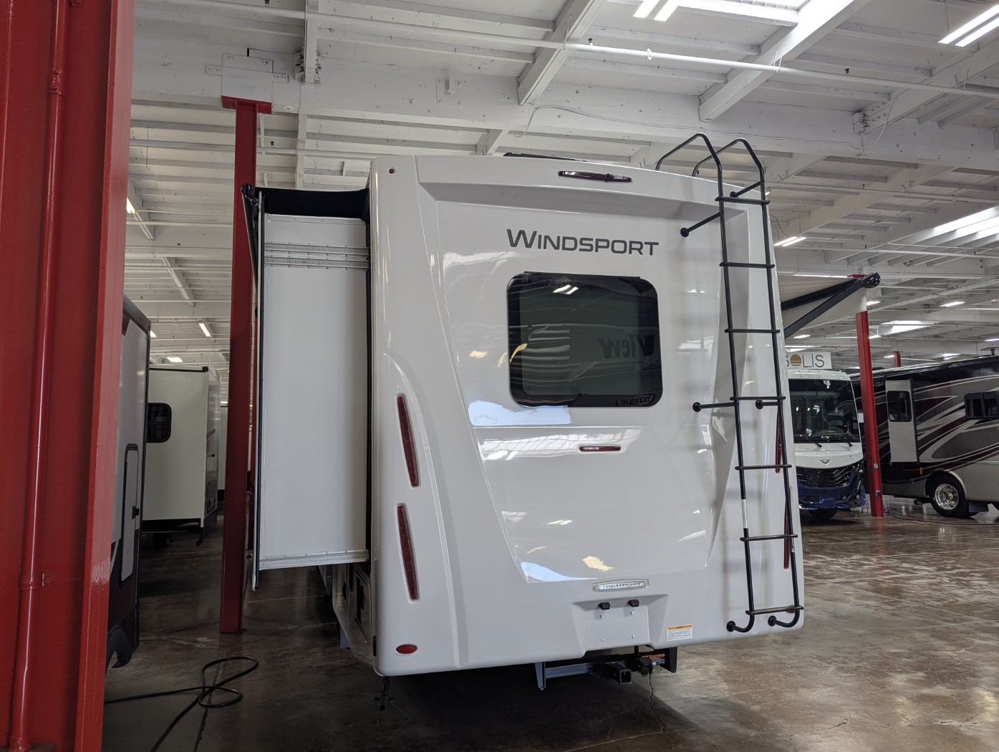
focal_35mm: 24
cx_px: 500
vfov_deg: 56.9
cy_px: 376
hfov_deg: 71.5
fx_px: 694
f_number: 1.85
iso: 61
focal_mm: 6.81
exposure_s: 1/136
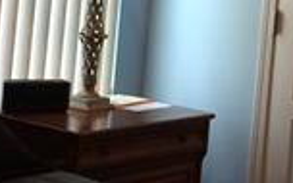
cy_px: -79
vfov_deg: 9.5
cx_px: 310
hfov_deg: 15.2
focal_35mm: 134
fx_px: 1070
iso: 80
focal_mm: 4.12
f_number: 2.2
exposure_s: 1/30
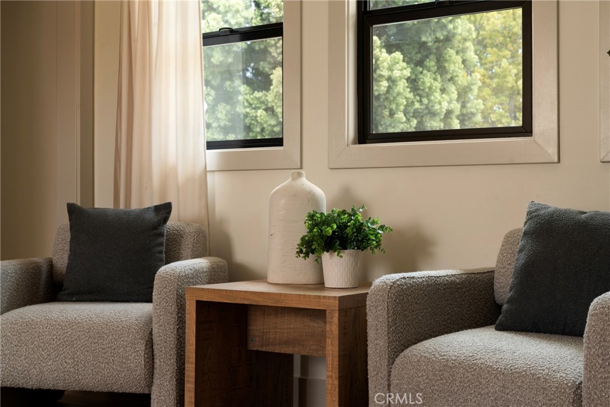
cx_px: 305
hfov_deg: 39.6
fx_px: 847
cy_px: 204
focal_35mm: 50
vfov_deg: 27.0
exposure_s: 1/6
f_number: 9
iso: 250
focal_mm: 50
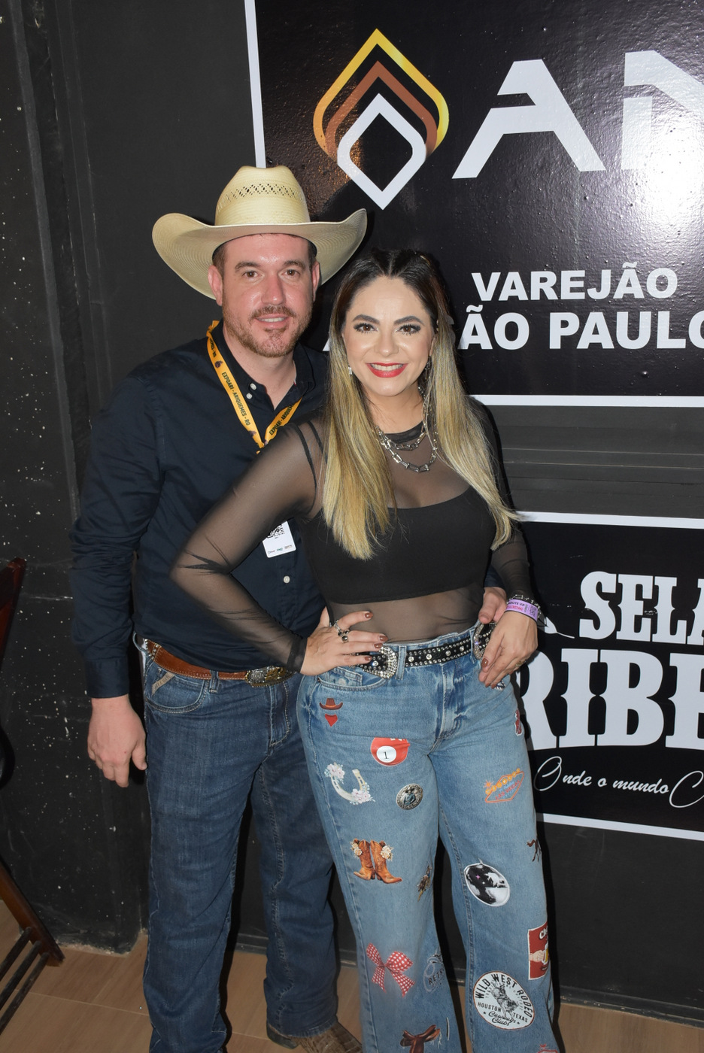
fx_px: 1142
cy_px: 526
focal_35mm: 39
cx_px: 352
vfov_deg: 49.5
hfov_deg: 34.3
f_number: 5.6
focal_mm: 26
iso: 1600
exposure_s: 1/60
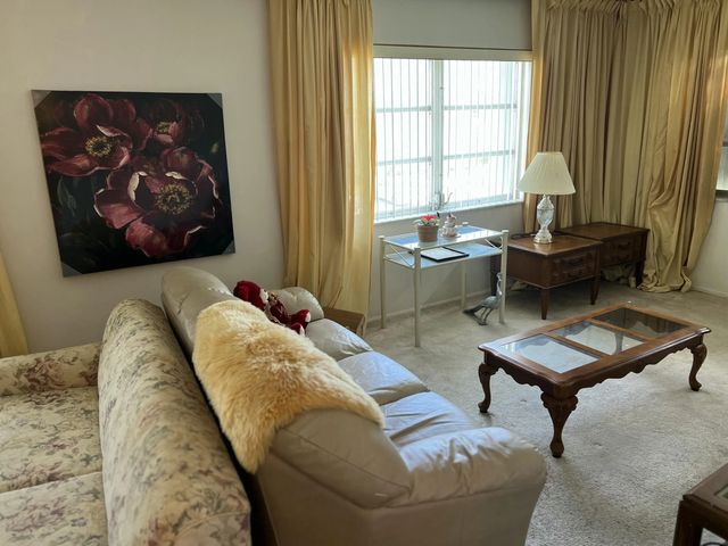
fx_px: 547
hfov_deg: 67.3
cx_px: 364
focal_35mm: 26
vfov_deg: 53.1
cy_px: 273
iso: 80
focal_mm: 5.7
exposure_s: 1/60
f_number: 1.5
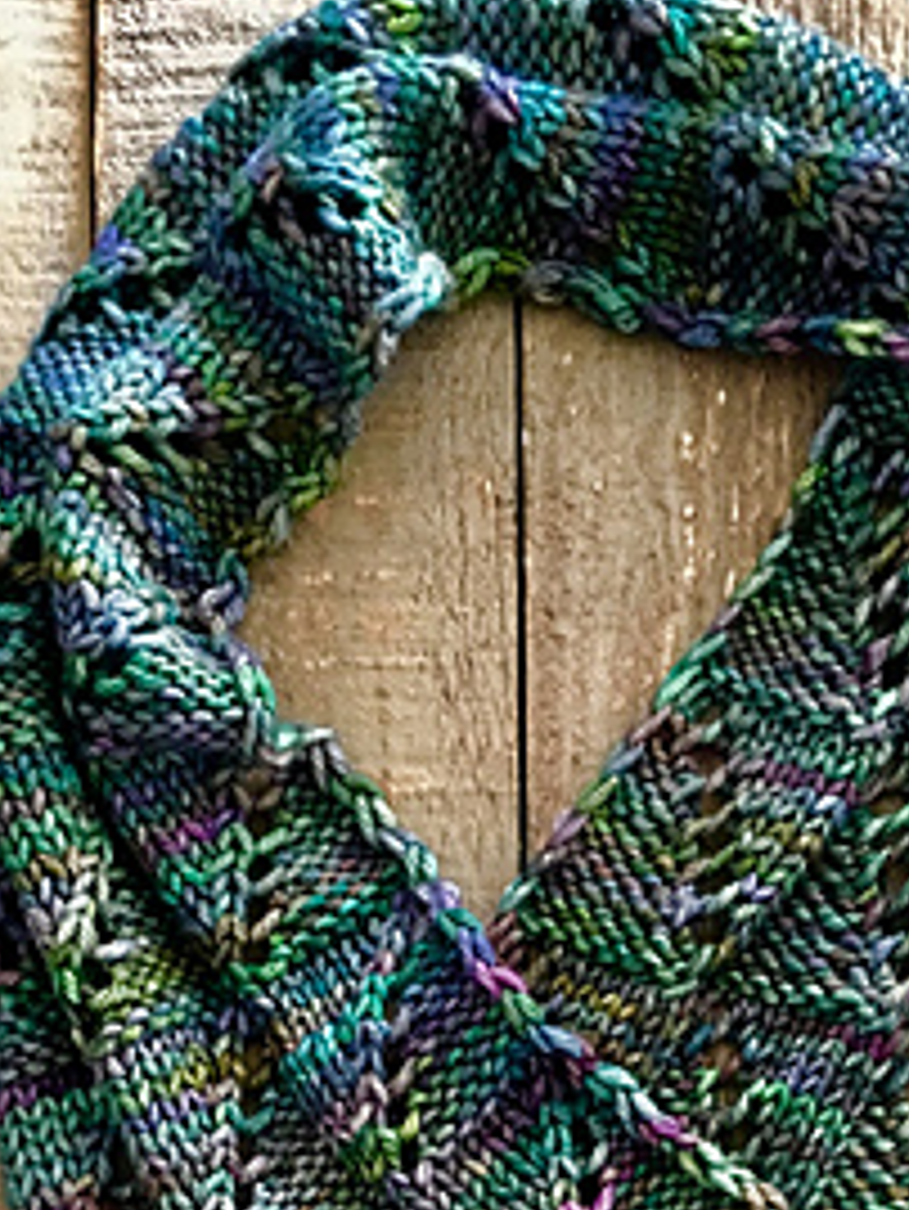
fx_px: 2414
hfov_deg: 21.2
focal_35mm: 69
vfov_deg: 25.8
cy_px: 1372
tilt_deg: -84.2
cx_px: 608
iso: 160
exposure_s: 1/4
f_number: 2.2
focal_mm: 4.15
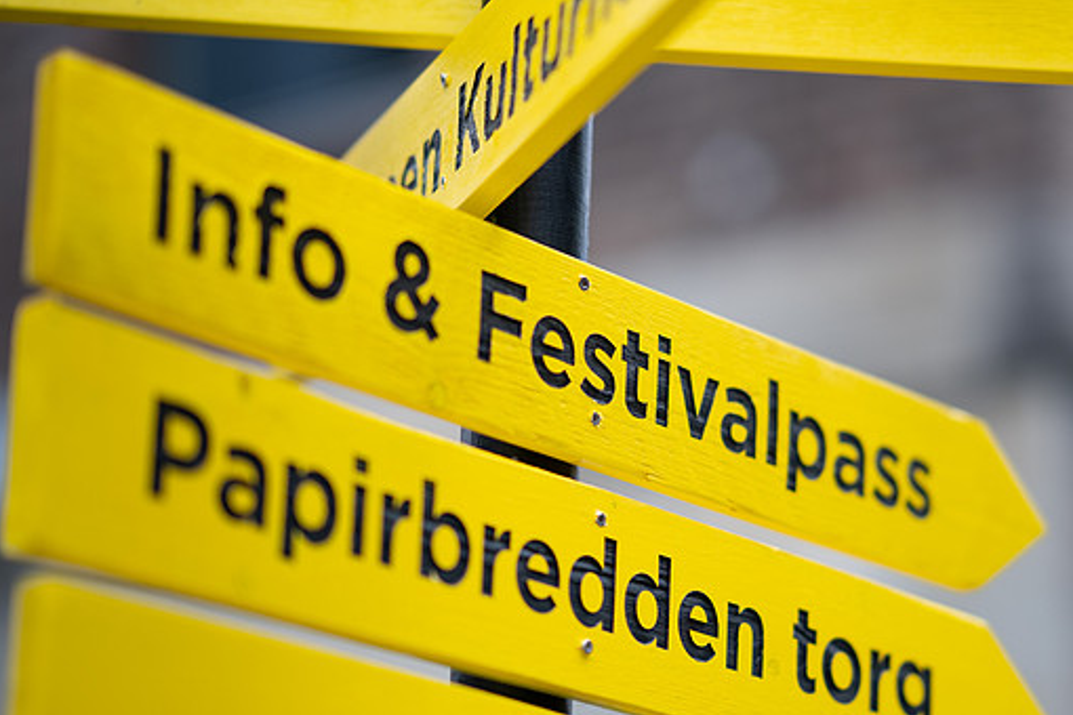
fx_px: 3219
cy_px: 364
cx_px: 630
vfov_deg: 12.7
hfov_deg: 18.9
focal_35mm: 108
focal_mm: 85
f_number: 1.4
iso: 250
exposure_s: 1/640
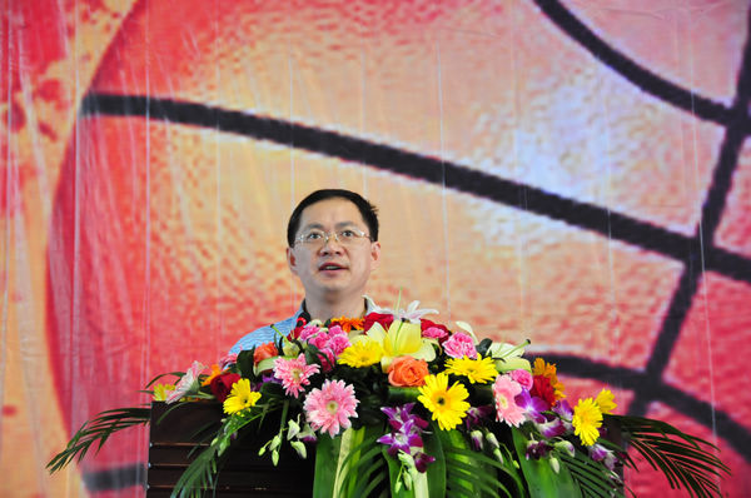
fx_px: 1874
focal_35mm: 90
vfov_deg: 15.1
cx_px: 376
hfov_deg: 22.7
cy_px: 249
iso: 1600
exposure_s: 1/80
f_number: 4.8
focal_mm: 60
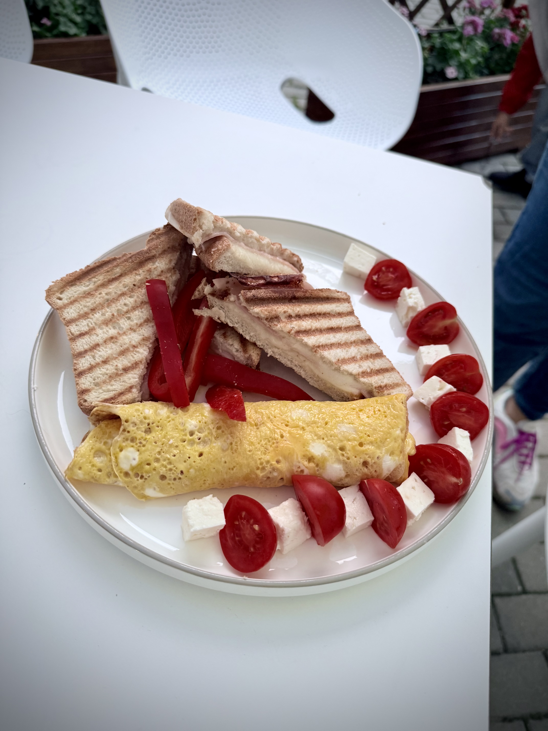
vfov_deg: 71.6
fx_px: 507
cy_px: 366
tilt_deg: -49.8
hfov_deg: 56.8
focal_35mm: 24
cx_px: 274
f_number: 1.78
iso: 160
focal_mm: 6.76
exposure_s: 1/100
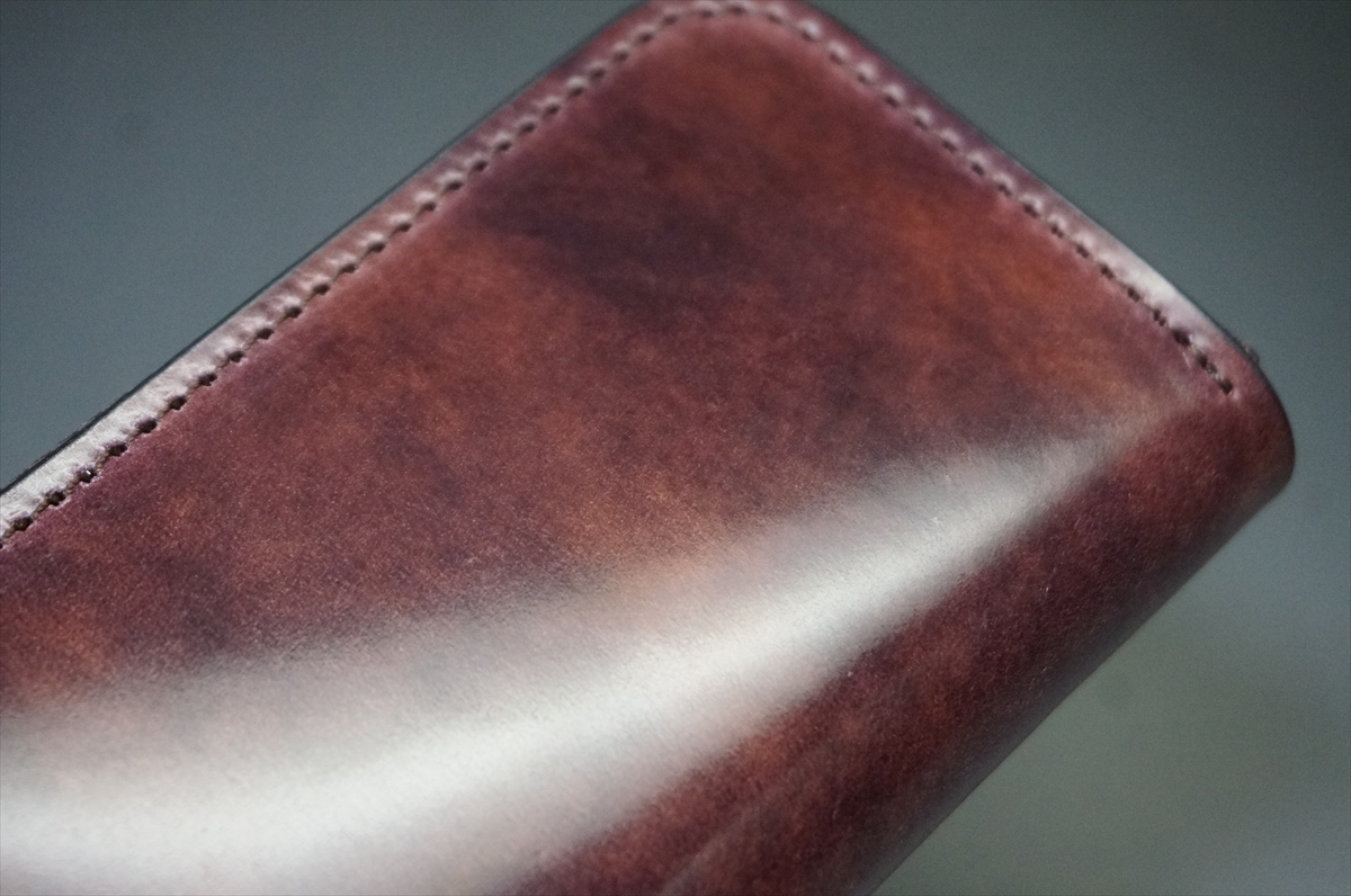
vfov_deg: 21.0
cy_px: 448
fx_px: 2417
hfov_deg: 31.2
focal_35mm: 64
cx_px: 676
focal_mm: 43
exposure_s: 1/100
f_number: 5.6
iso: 3200
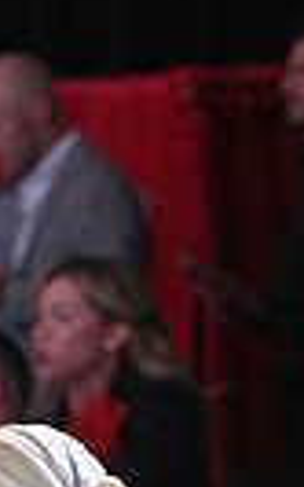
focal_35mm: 644
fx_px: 8546
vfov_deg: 3.2
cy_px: 857
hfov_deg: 2.0
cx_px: -60
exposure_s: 1/400
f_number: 5
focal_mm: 145
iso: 4000
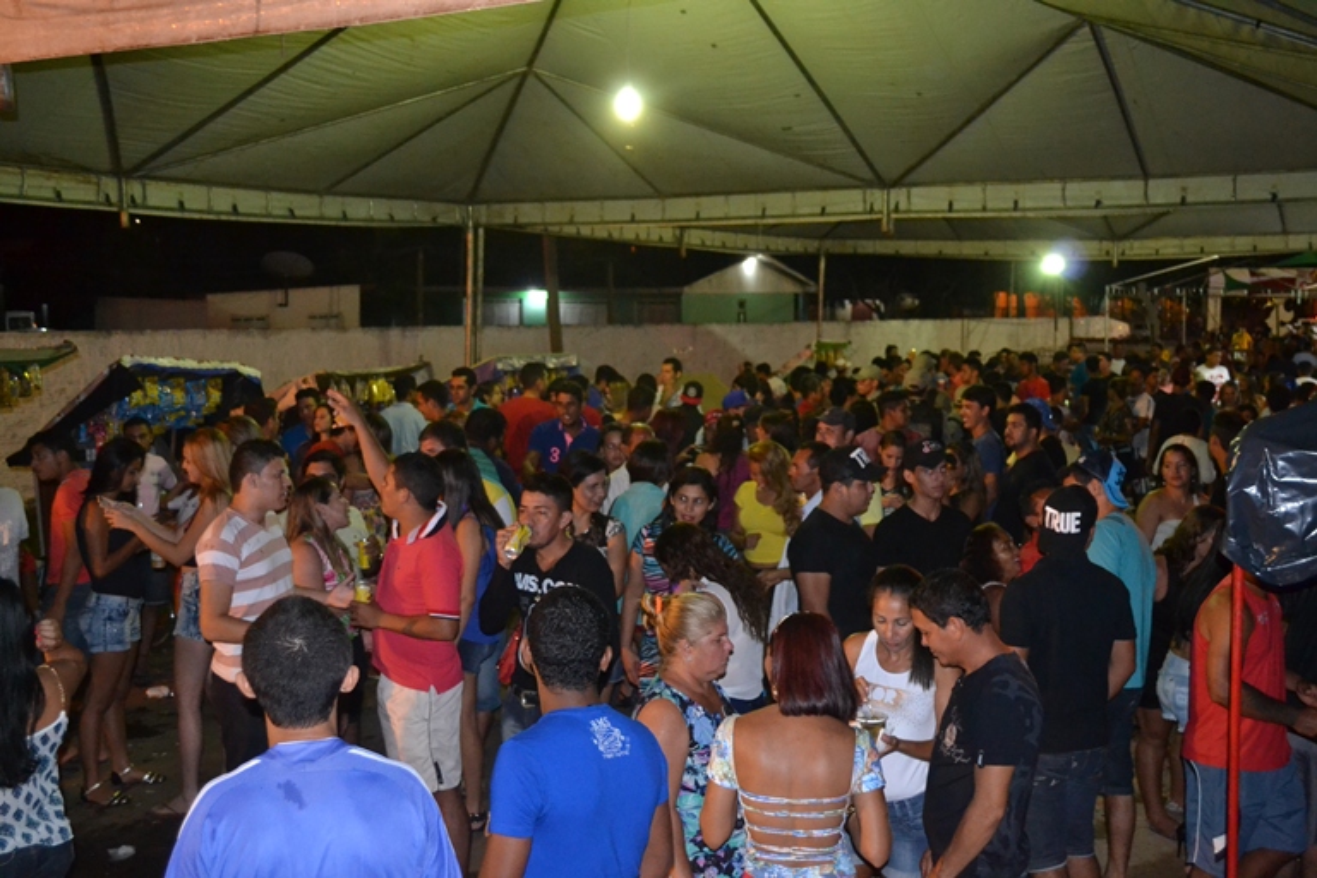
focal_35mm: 39
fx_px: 1427
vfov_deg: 34.2
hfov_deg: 49.6
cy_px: 439
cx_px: 658
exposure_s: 1/60
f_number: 4.2
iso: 3200
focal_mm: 26
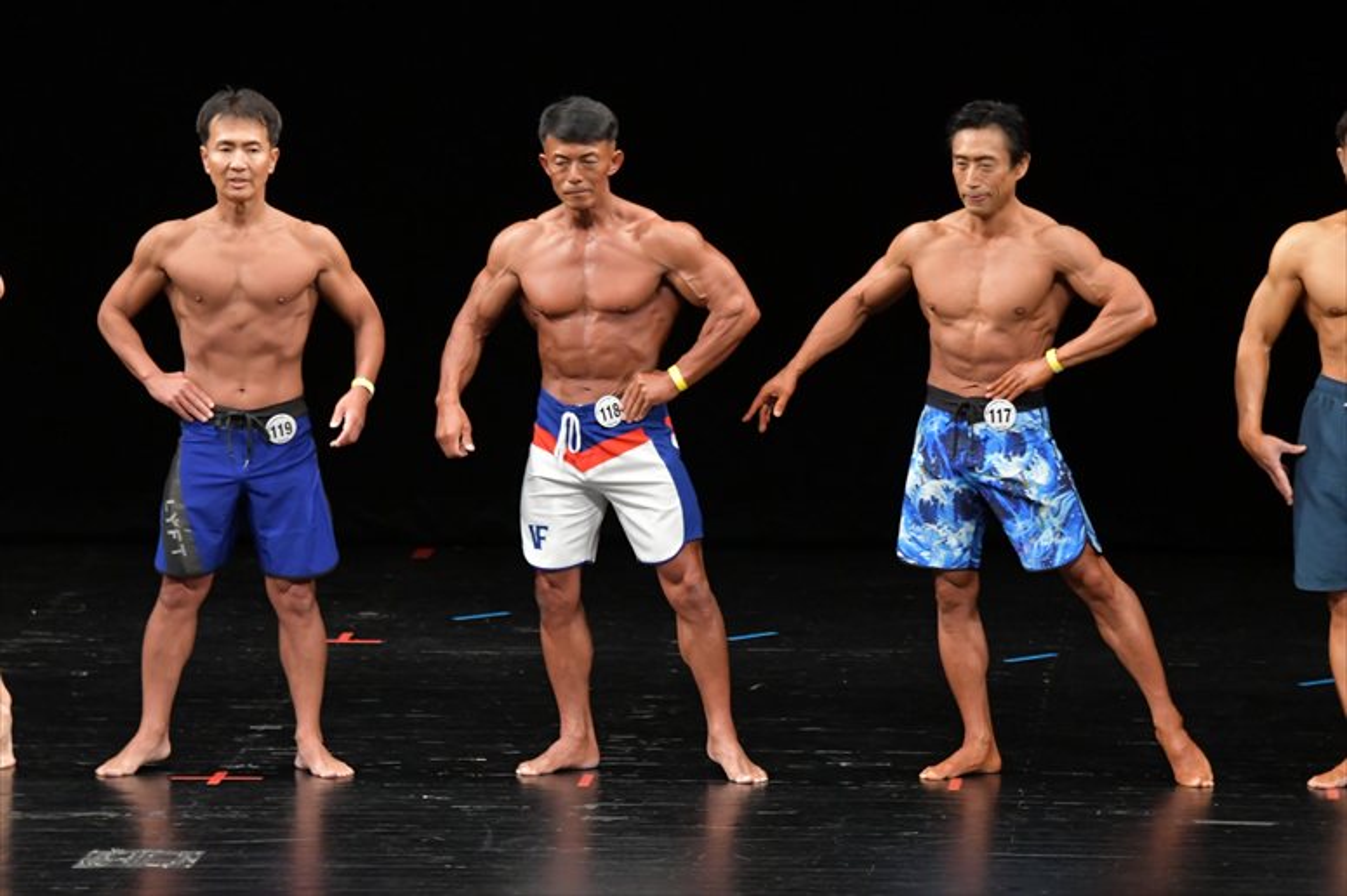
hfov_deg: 8.1
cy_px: 448
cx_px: 674
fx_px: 9537
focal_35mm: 255
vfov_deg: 5.4
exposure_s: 1/400
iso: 3200
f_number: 5.6
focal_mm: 170
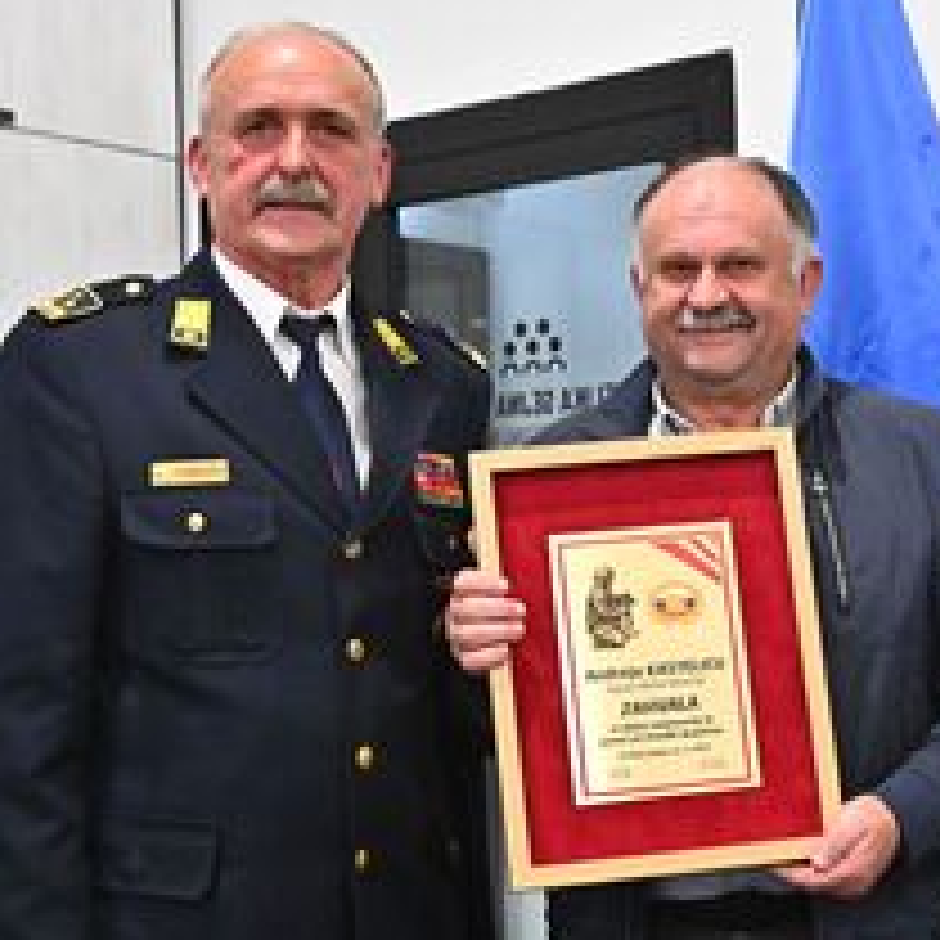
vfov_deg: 26.7
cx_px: 648
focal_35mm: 64
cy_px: 625
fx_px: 1966
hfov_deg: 26.7
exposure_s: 1/80
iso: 5000
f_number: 5.6
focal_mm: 35
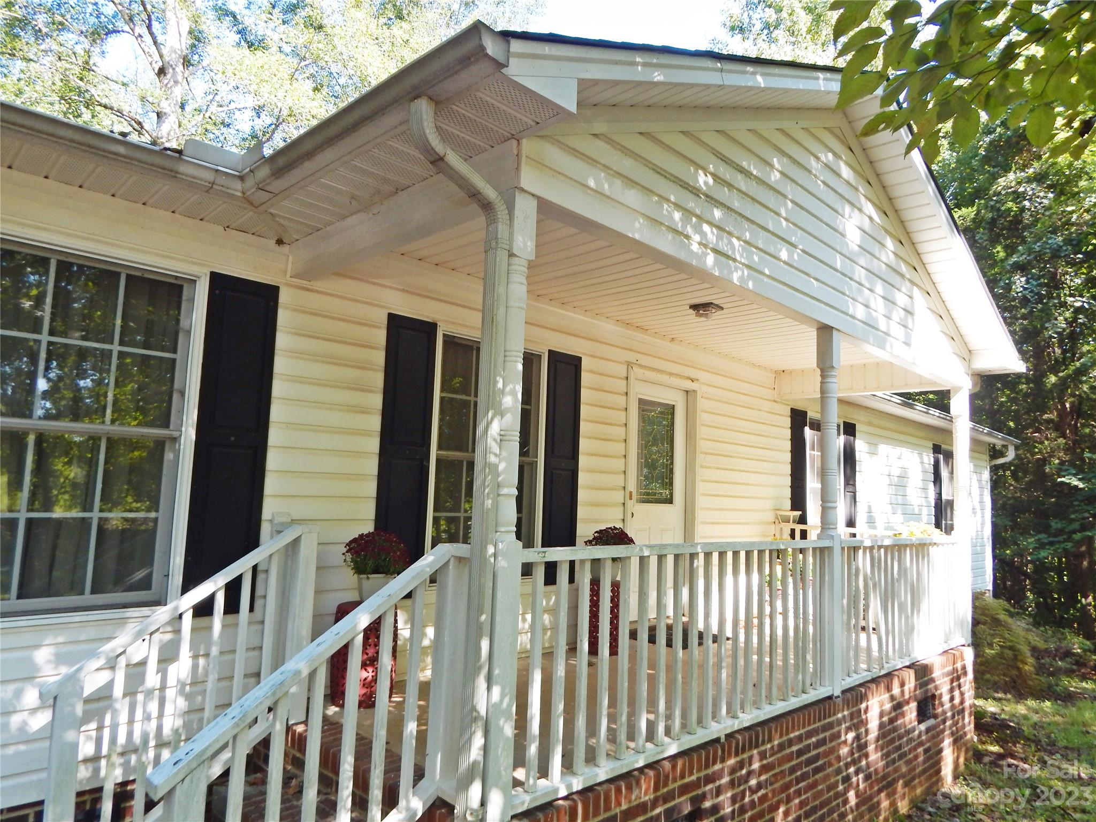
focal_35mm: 22
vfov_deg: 61.1
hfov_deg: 76.4
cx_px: 548
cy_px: 411
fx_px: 697
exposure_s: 1/160
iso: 125
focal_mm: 4
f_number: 3
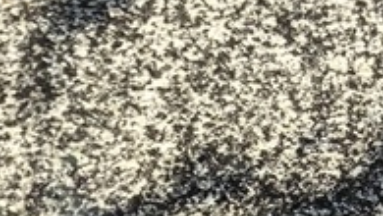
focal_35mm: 223
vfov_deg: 5.3
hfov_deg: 9.5
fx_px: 2266
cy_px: 438
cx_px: -70
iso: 50
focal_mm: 4.71
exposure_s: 1/105
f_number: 1.7
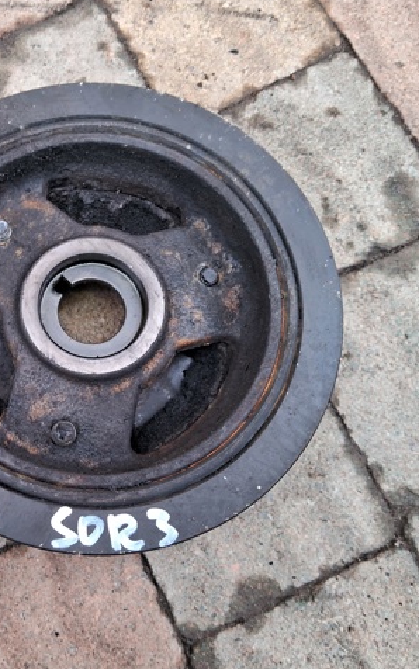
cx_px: 48
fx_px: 675
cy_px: 335
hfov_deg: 32.9
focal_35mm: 37
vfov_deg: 52.7
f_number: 1.8
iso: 125
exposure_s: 1/50
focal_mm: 3.98
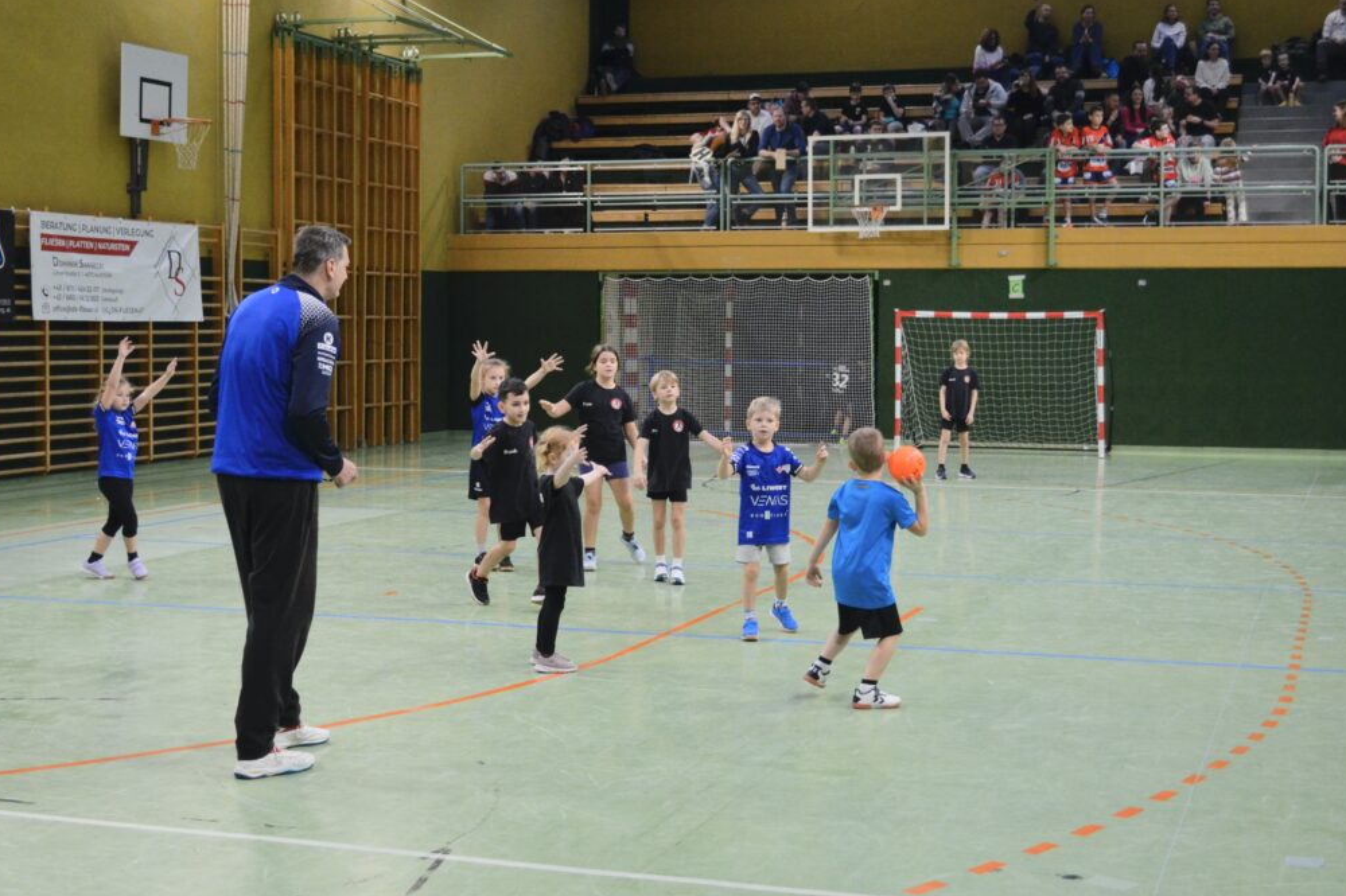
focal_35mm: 46
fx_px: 1719
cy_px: 449
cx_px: 676
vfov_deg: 29.2
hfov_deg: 42.8
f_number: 4.5
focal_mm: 30
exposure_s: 1/320
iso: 1600
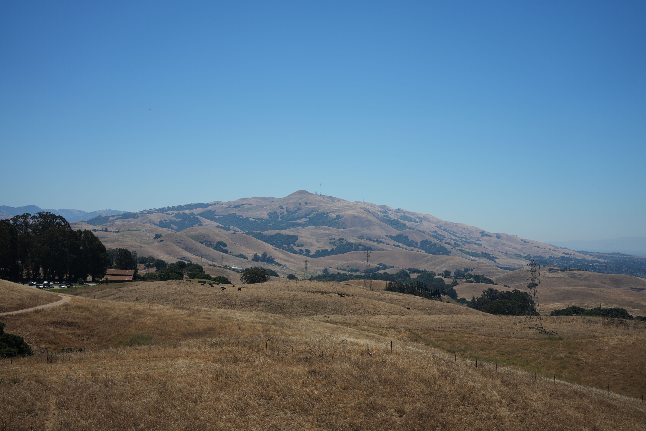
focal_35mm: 50
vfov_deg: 27.0
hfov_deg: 39.6
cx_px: 323
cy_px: 216
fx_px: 897
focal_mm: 50
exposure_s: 1/1600
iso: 125
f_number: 4.5
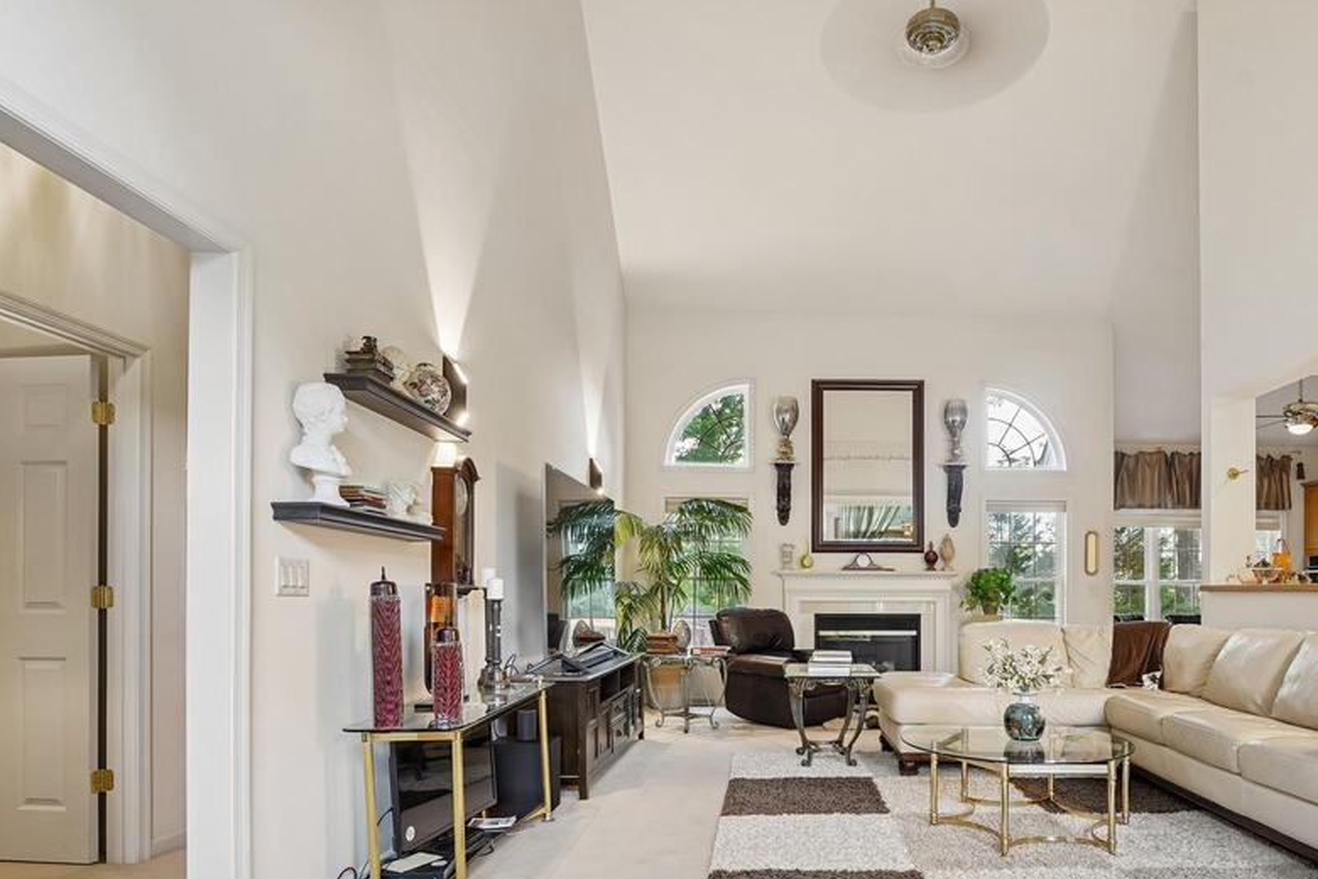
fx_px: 783
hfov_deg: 78.7
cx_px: 823
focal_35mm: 21
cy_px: 576
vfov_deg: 57.5
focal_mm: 16.3
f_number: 8
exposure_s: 1/8
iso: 320
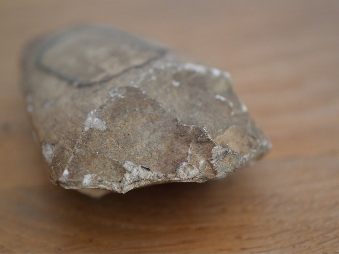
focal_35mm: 60
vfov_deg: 24.4
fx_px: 588
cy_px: 127
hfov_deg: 32.2
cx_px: 170
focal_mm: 30
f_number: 2.8
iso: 3200
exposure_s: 1/60
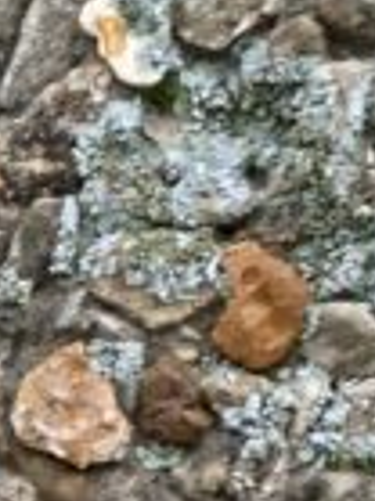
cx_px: -793
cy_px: 1171
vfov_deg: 9.3
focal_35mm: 192
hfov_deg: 6.9
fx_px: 2778
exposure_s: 1/121
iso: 80
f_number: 1.8
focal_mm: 4.25
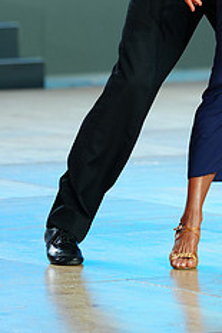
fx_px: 4613
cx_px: 251
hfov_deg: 2.8
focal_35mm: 498
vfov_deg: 4.1
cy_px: -79
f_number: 2.8
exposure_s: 1/400
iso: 500
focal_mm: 200
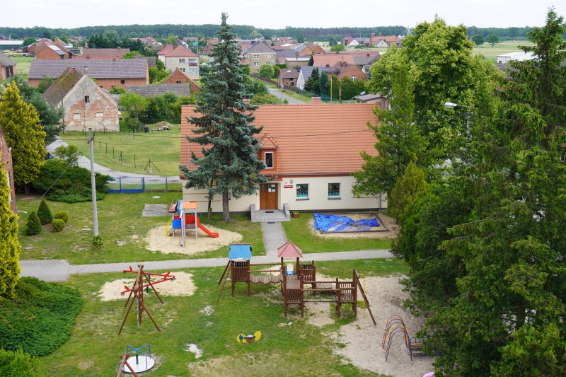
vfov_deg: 33.0
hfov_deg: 47.9
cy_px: 188
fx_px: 637
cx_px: 283
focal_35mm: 40
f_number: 7.1
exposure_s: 1/100
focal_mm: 27
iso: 100
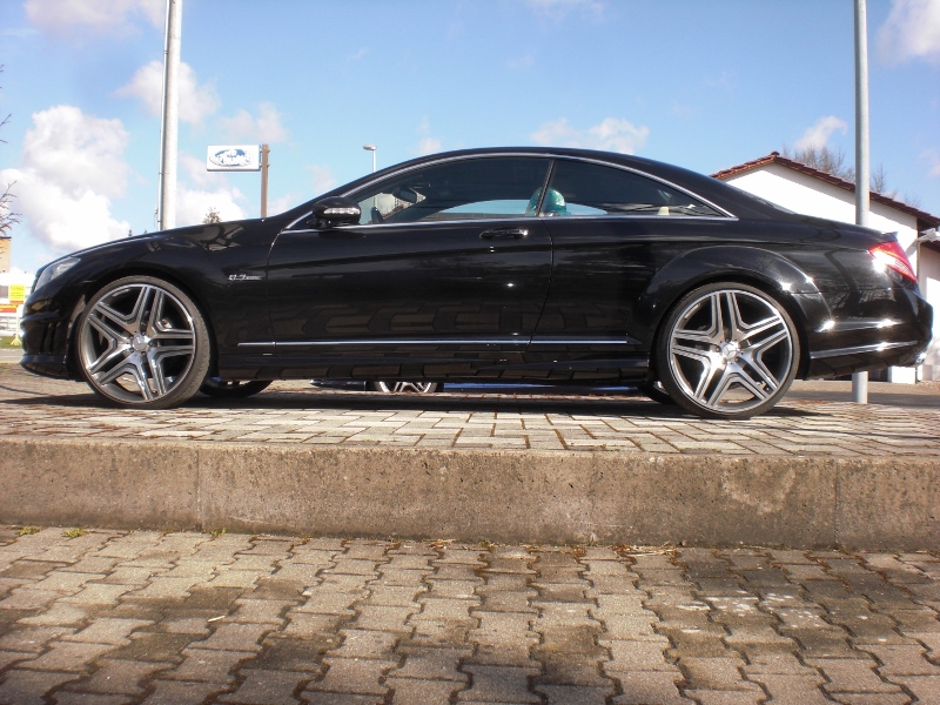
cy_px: 352
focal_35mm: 38
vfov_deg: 37.7
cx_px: 470
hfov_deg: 49.0
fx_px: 1032
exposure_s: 1/200
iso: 64
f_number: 5.6
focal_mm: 6.3
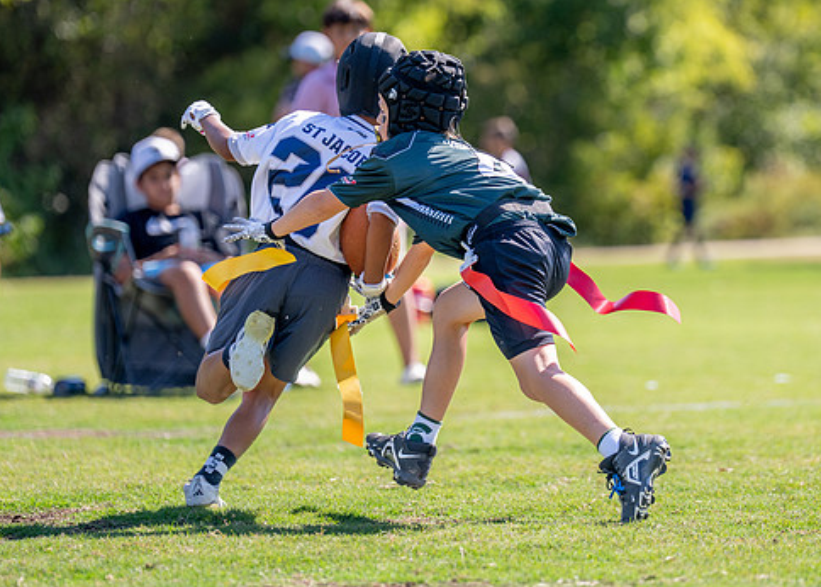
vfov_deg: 6.3
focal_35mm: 229
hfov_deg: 8.8
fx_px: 5341
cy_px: 206
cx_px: 525
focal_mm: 158
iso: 200
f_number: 2.8
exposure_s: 1/2000
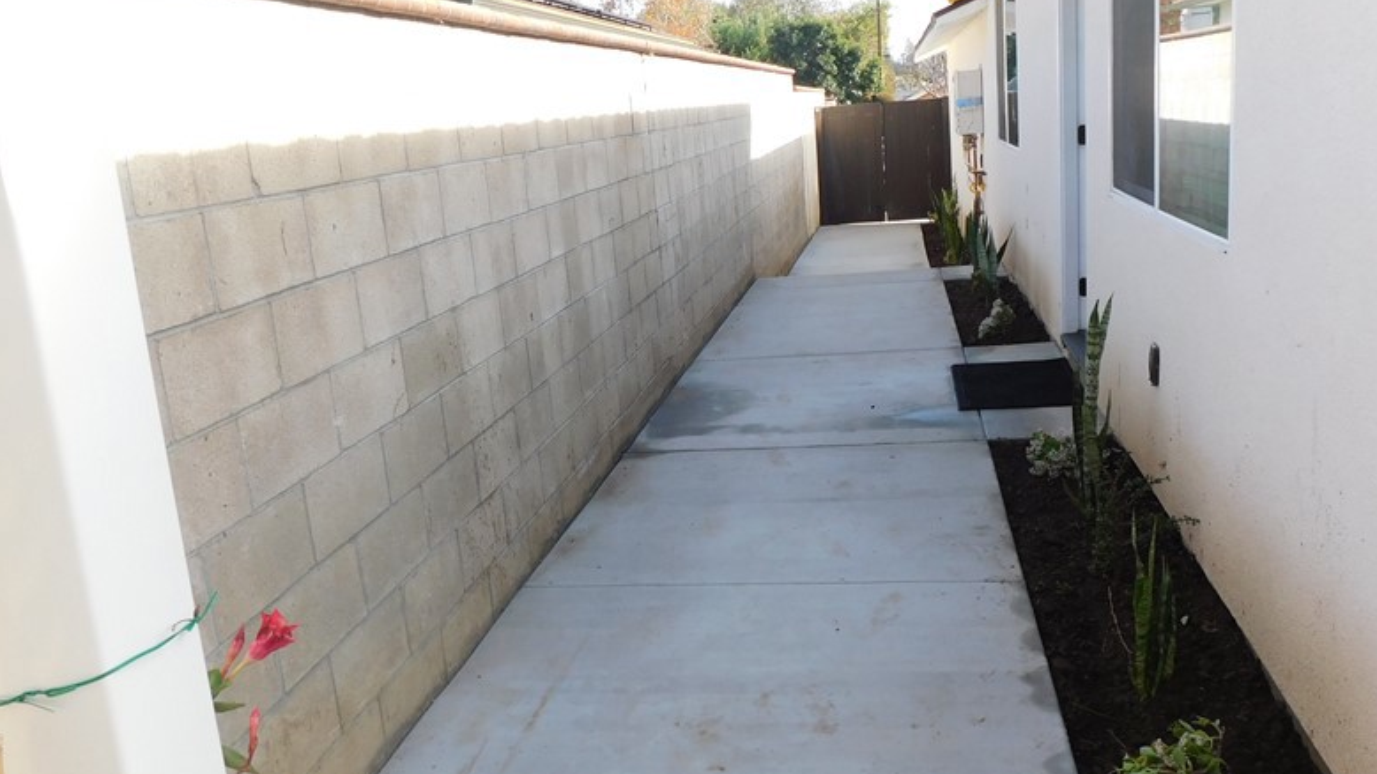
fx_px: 1205
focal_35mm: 33
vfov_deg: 35.6
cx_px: 674
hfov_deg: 59.5
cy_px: 404
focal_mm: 4
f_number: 3
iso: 125
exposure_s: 1/400
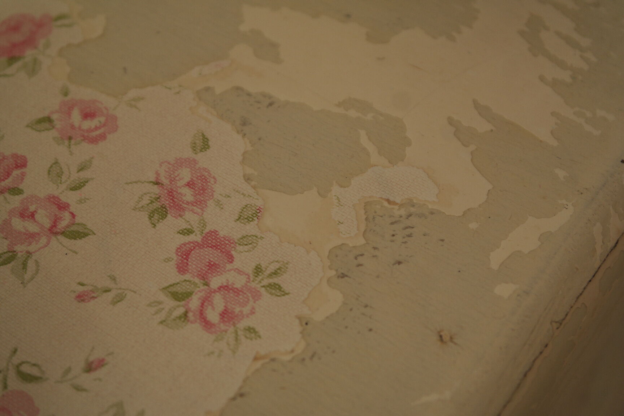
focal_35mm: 77
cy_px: 208
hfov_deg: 26.3
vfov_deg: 17.7
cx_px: 312
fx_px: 1335
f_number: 5.6
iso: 200
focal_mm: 50
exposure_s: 1/30
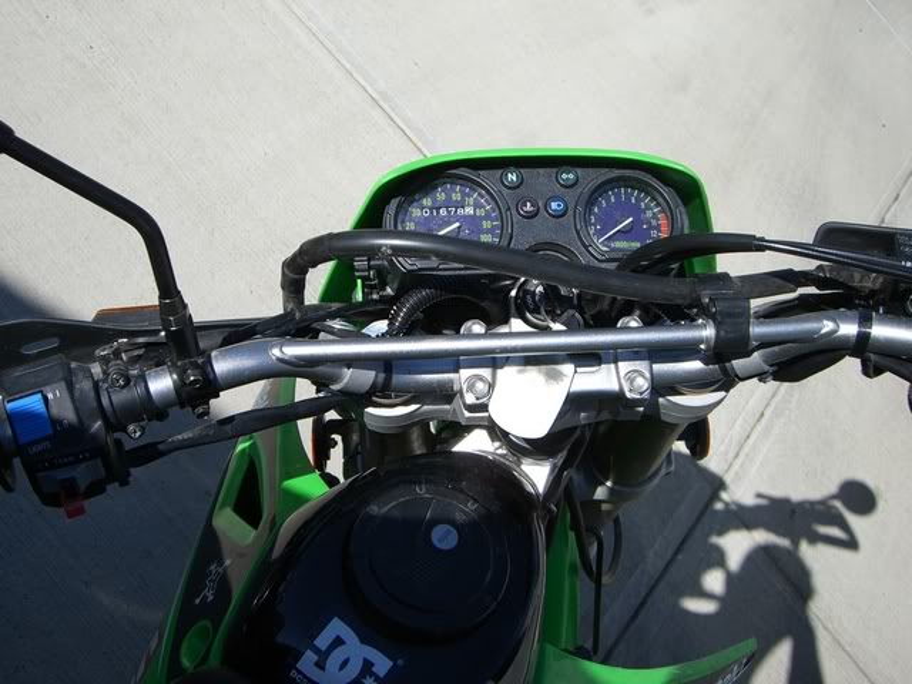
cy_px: 342
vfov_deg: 37.7
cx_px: 456
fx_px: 1001
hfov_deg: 49.0
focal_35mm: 38
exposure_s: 1/640
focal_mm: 6.2
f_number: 4.3
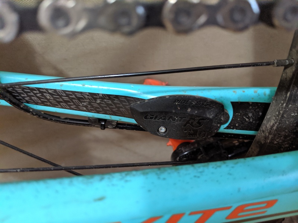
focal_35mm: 27
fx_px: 232
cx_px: 149
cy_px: 112
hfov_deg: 65.3
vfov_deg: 51.4
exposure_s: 1/7.5
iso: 757
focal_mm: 4.44
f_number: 1.8
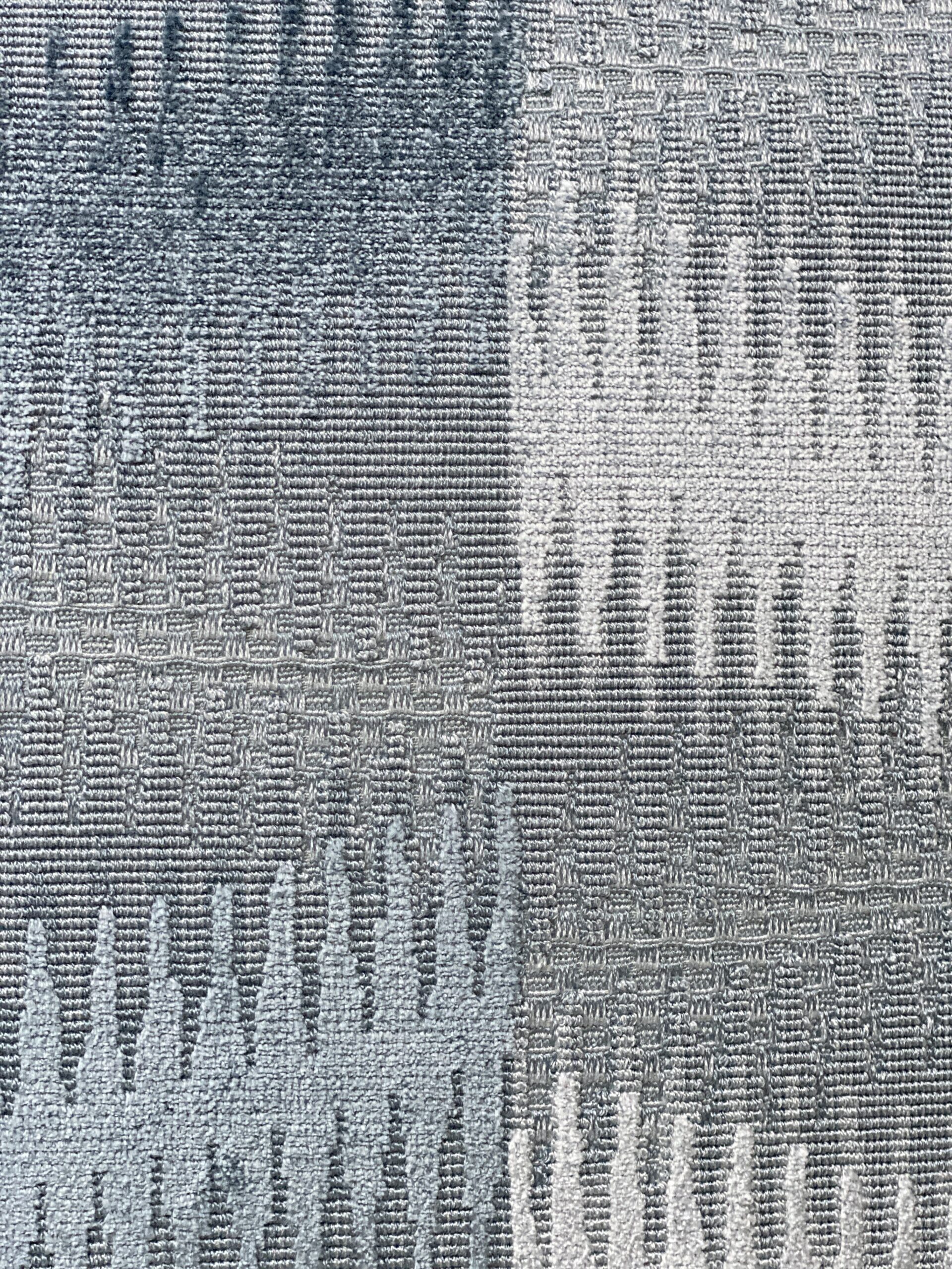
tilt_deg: -28.8
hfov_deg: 28.0
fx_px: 1907
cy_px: 634
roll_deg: -4.8
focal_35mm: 52
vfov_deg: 36.8
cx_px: 476
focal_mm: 6
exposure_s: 1/122
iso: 200
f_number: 2
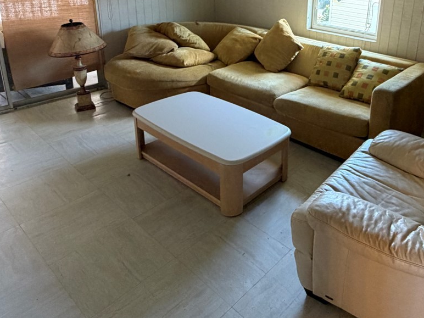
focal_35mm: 29
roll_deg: -2.7
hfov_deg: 59.2
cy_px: 64
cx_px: 304
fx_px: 355
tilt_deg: -15.9
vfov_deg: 45.8
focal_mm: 2.22
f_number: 2.2
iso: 320
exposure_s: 1/60
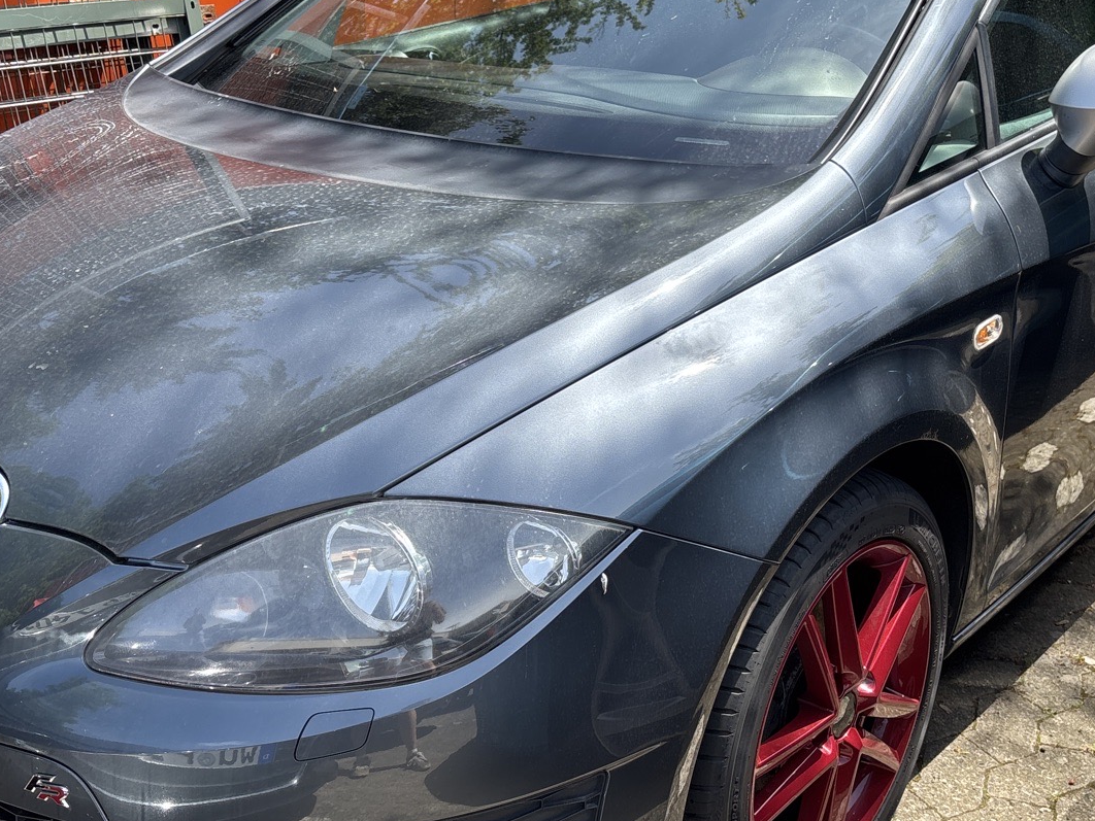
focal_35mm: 47
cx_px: 516
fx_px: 1487
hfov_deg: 40.4
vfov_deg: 30.9
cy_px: 401
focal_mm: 5.96
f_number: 1.6
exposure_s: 1/851
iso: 50
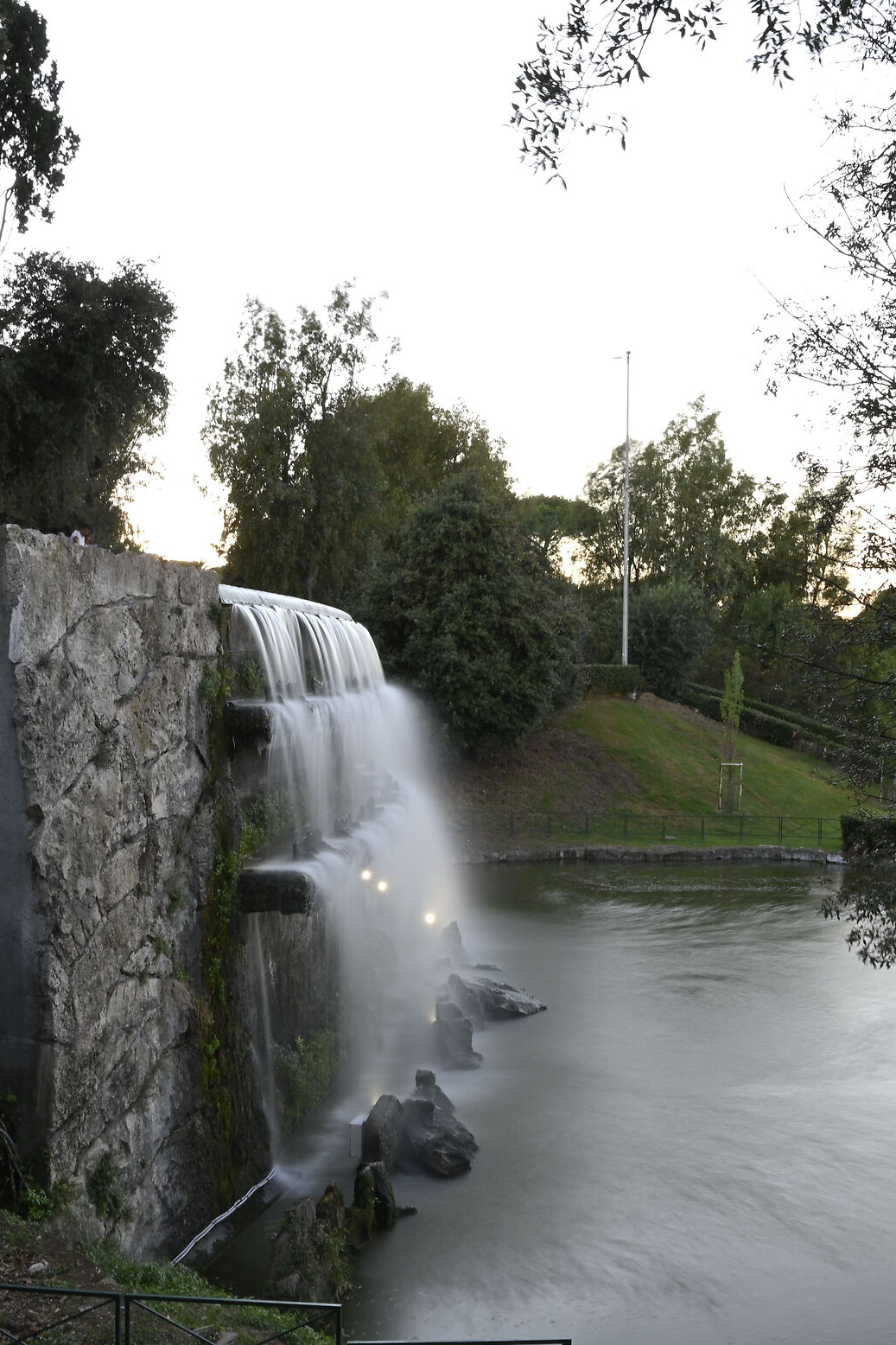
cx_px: 556
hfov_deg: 35.7
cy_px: 658
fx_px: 1382
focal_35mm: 37
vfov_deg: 51.9
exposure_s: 3
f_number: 22
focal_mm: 24
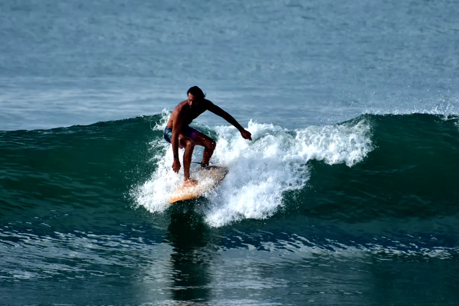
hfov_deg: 1.7
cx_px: 191
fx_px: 15212
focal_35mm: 1193
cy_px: 169
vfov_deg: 1.2
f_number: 5.6
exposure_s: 1/800
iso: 200
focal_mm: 500
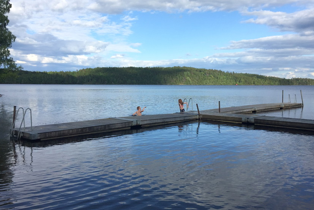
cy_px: 99
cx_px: 167
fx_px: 305
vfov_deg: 37.9
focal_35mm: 35
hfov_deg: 54.4
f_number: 2.2
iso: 32
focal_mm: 4.15
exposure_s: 1/2083
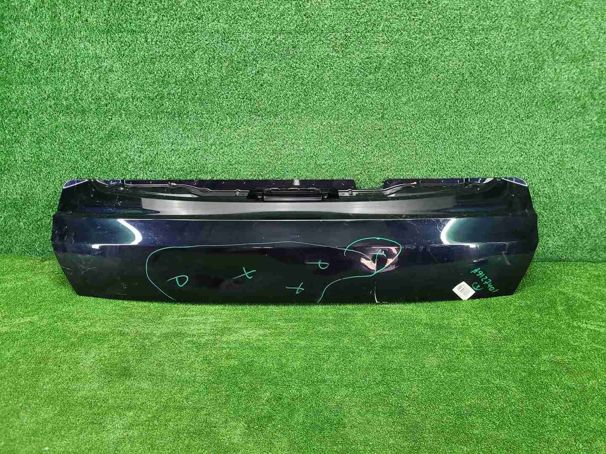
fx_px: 455
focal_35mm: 26
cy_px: 227
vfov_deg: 53.1
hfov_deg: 67.3
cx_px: 303
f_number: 1.8
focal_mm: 5.4
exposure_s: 1/50
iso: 247
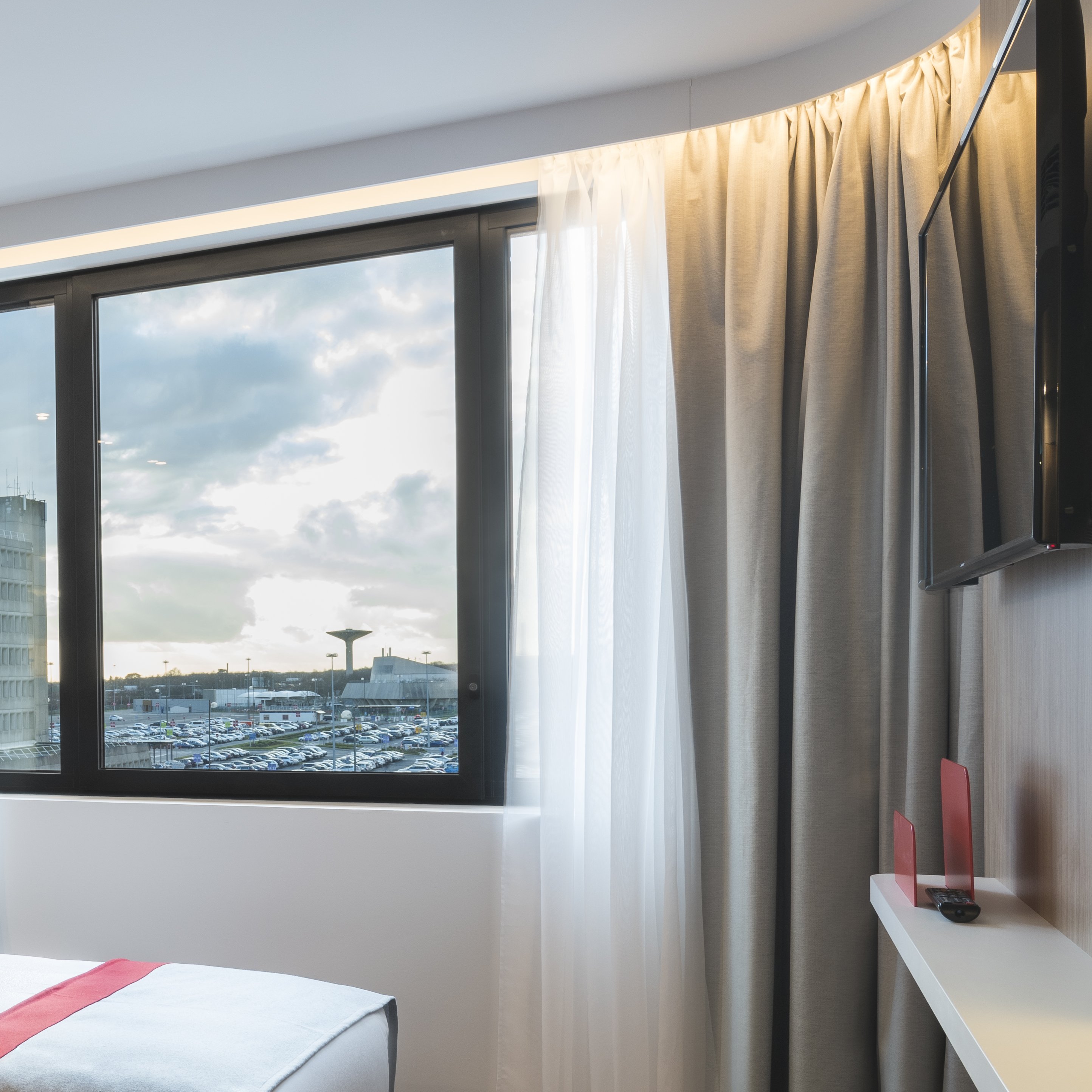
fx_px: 1392
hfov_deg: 38.1
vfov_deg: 42.4
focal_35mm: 39
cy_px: 696
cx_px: 0
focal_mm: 18
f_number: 14
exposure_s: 1.3
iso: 100
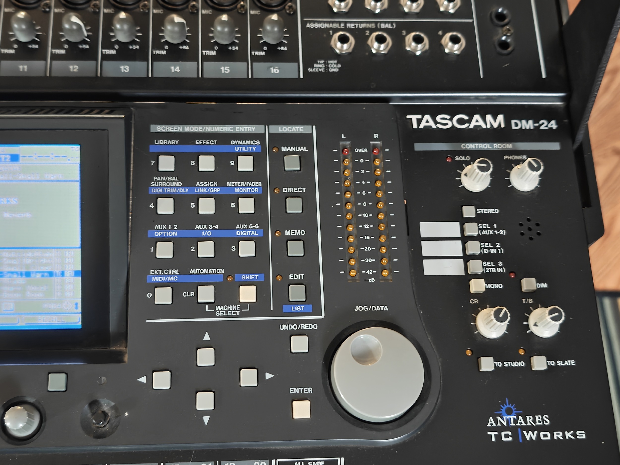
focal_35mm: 50
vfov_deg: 29.1
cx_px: 310
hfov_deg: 38.2
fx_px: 896
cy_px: 232
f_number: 1.68
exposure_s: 1/30
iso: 367
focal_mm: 6.57
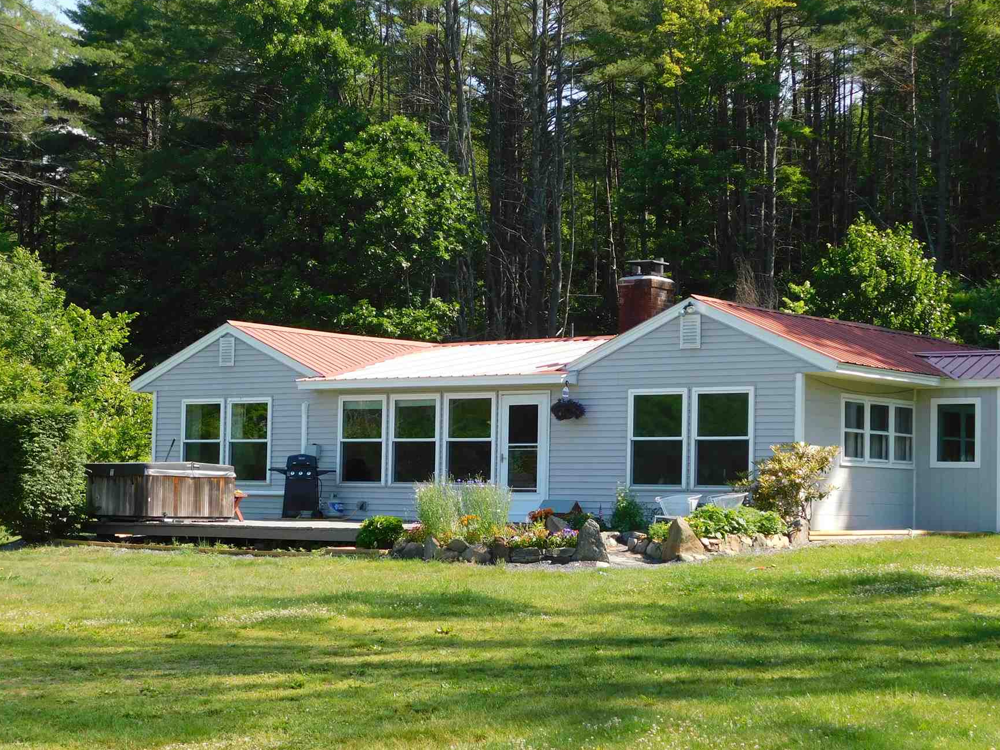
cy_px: 418
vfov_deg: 21.0
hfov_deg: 27.8
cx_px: 532
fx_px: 2022
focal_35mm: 70
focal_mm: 10.4
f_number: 4
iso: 125
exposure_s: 1/400
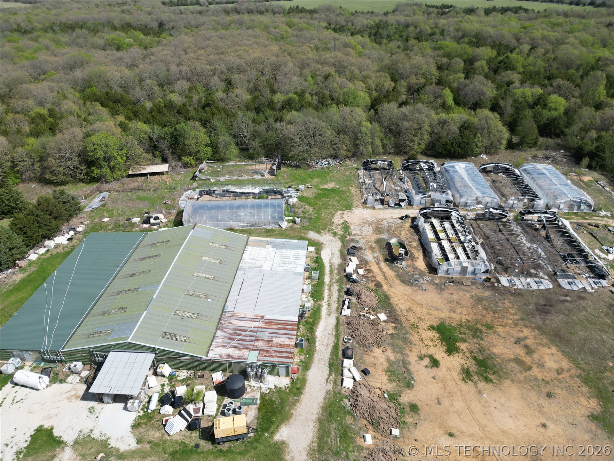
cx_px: 307
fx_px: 426
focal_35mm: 24
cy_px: 230
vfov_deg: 56.8
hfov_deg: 71.6
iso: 150
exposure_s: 1/3200
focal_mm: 6.72
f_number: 1.7
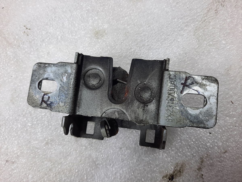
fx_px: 175
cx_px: 121
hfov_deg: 69.4
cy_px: 91
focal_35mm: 25
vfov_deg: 54.9
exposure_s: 1/50
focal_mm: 4.6
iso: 32
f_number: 2
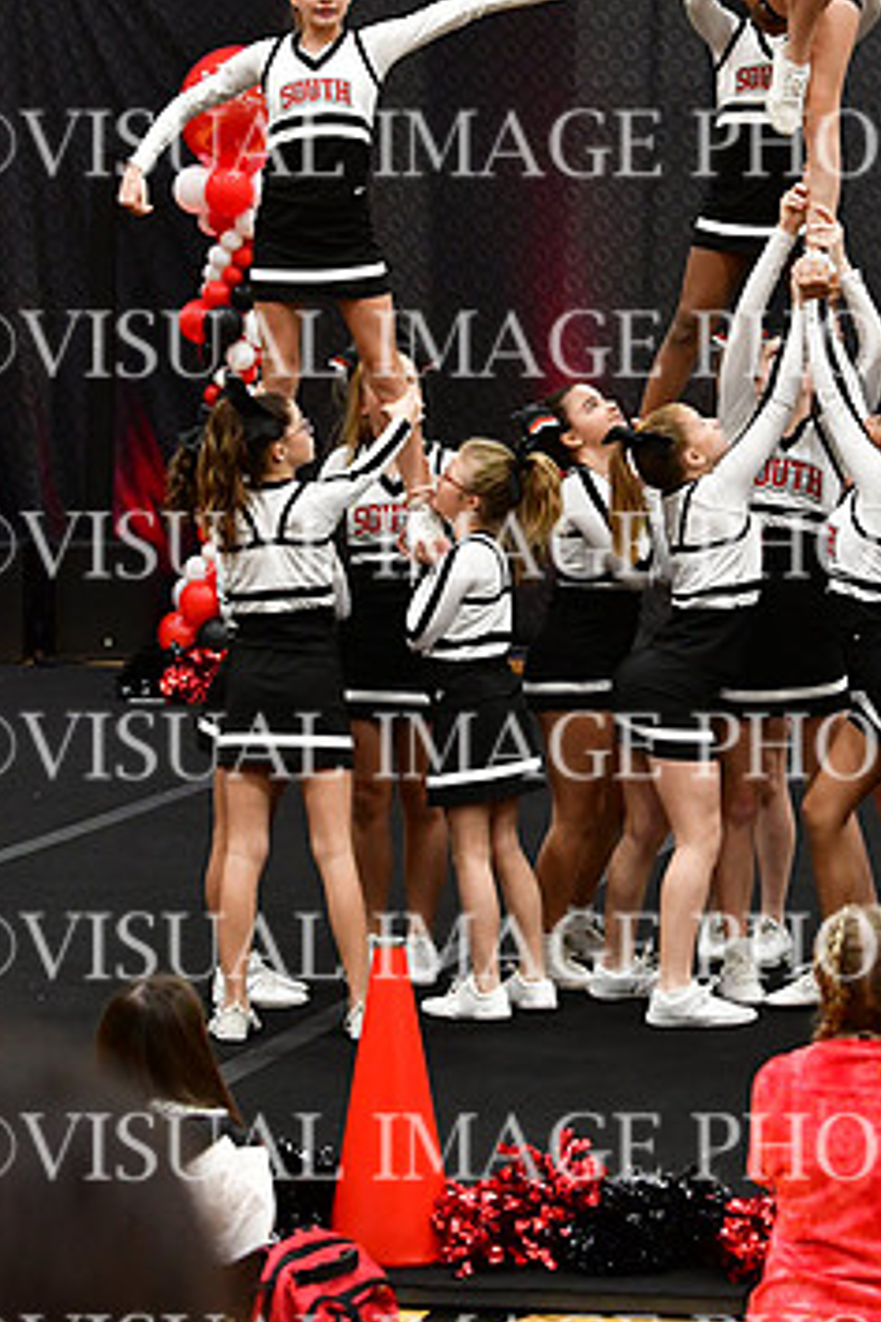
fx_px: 6313
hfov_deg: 8.0
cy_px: 444
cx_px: 666
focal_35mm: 172
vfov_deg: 11.9
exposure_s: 1/400
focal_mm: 70
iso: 4000
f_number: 4
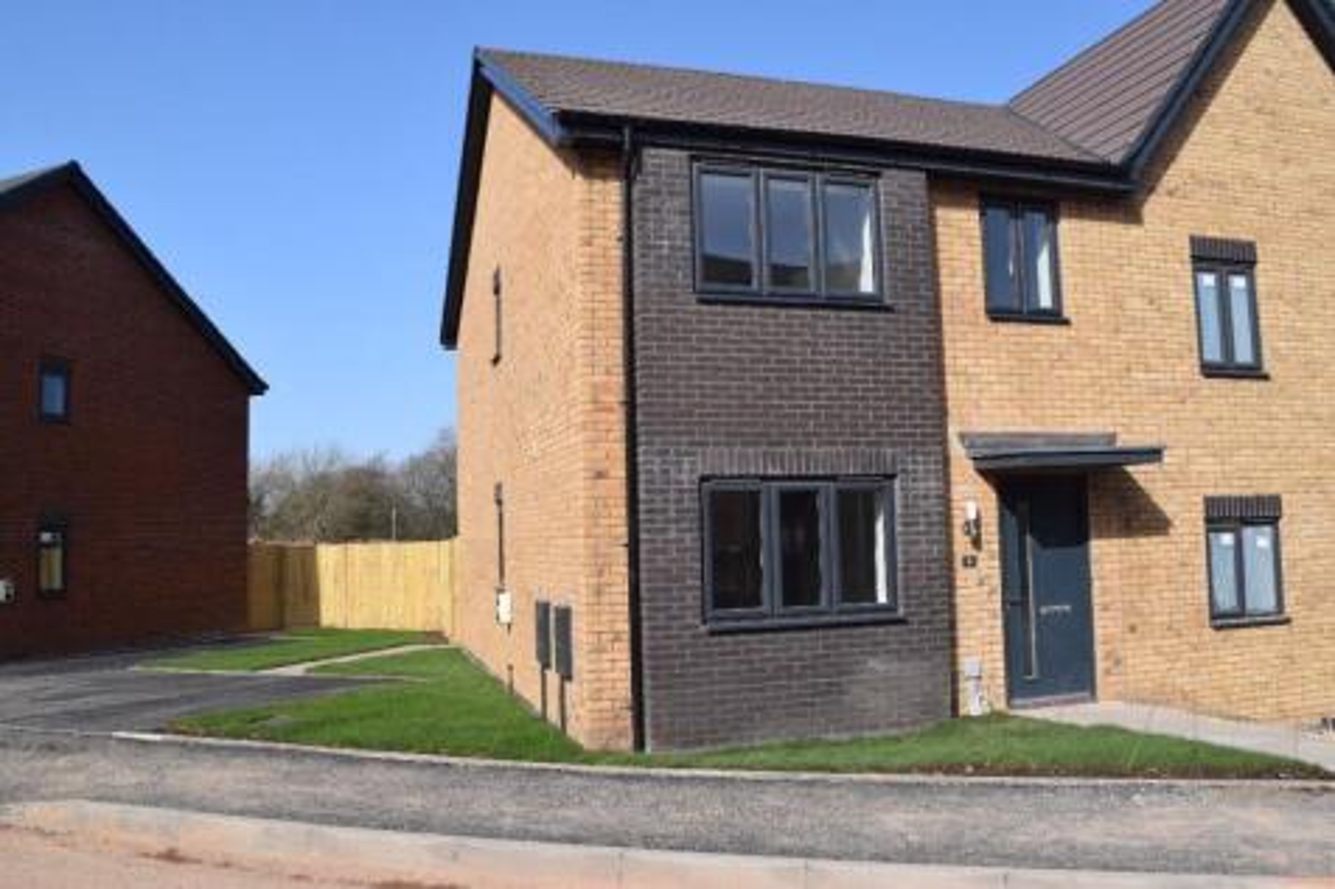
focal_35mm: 27
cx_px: 668
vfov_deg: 47.9
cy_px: 444
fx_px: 1001
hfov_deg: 67.4
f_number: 10
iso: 200
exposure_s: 1/400
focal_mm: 18
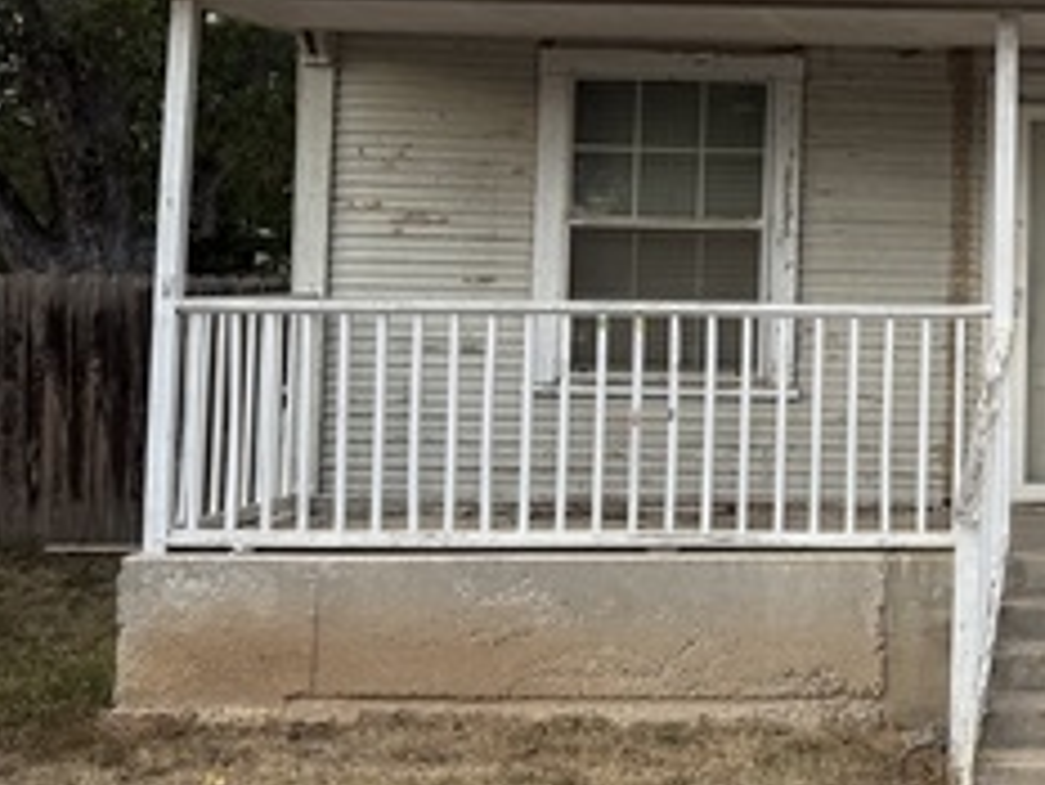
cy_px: 175
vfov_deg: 22.0
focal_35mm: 66
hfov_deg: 26.8
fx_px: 1993
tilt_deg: +3.4
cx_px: 1171
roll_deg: +0.1
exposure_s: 1/1060
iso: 80
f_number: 1.78
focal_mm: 6.76
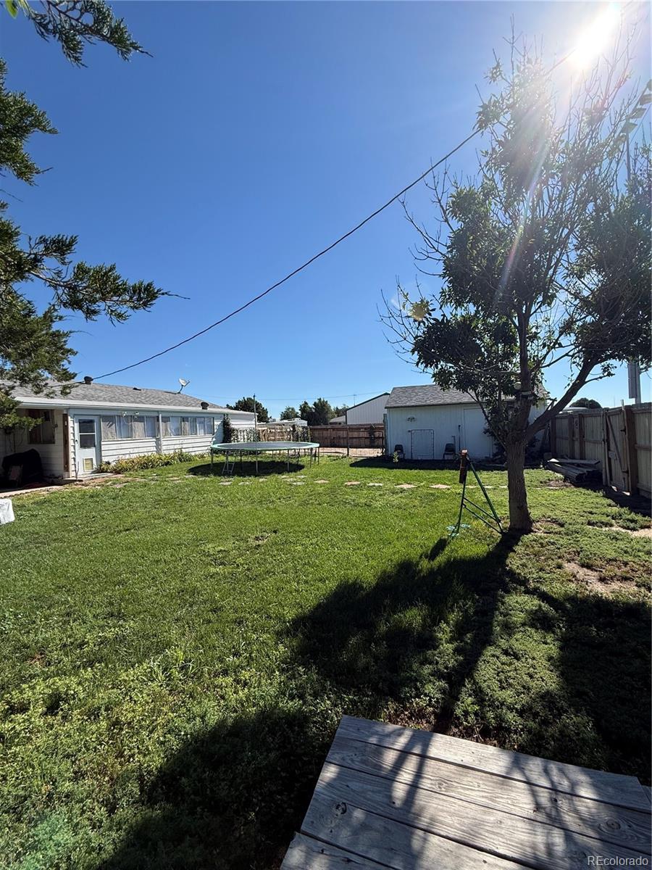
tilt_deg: -0.4
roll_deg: +1.9
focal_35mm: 14
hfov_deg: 85.7
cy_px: 435
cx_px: 326
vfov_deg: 102.1
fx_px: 352
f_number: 2.2
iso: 50
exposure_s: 1/2165
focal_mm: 2.22
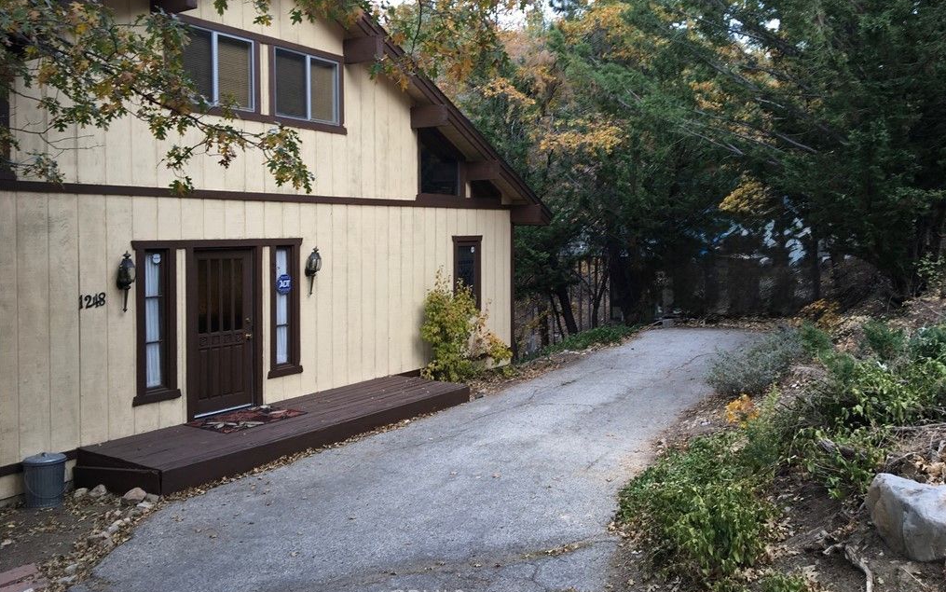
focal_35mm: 31
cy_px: 254
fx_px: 799
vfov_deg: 40.5
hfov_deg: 61.2
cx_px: 475
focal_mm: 4.15
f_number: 2.2
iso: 25
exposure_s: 1/60
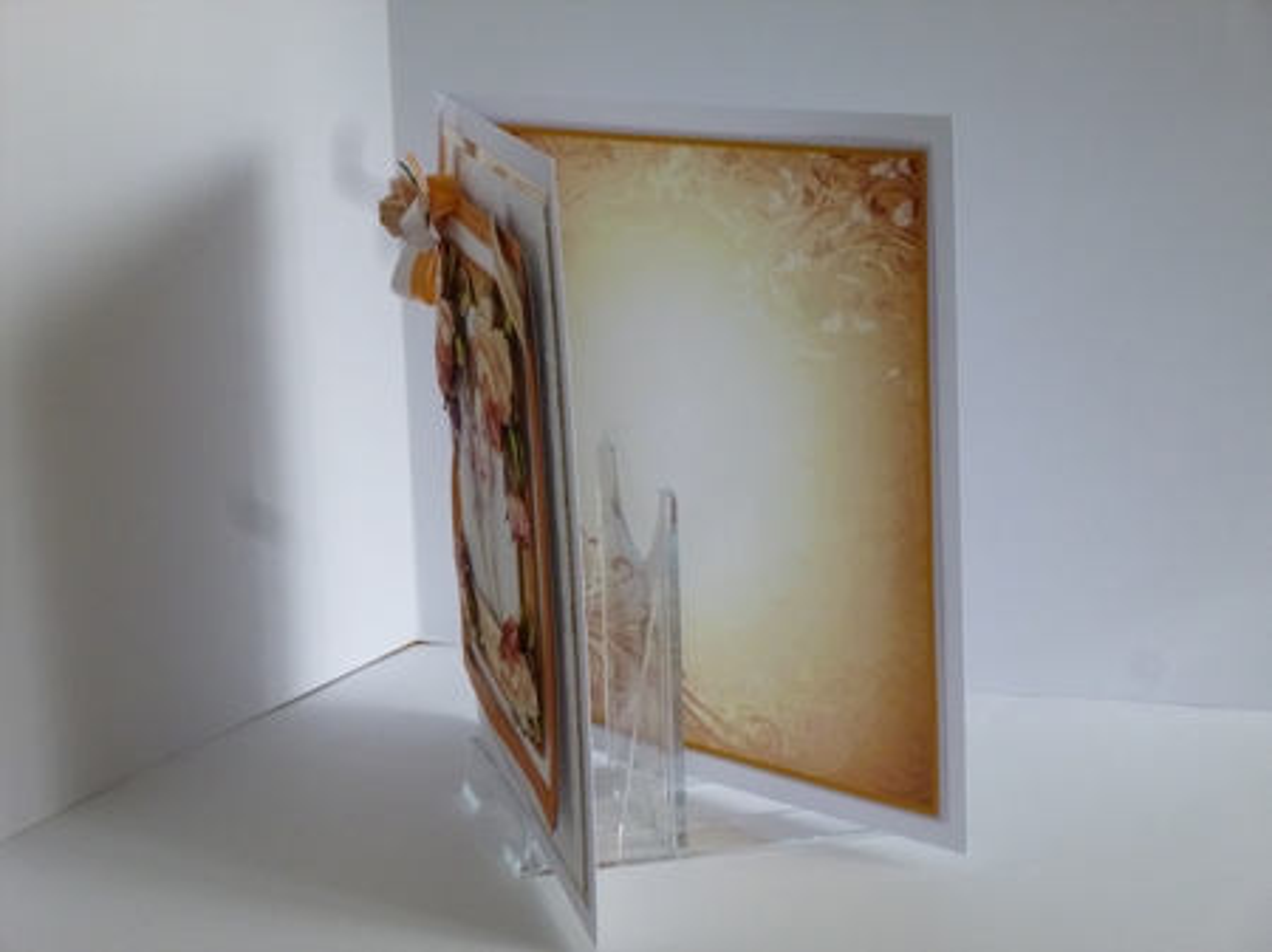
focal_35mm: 73
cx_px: 636
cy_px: 476
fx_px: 2681
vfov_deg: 20.1
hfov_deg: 26.7
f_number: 4.7
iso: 400
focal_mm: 13.2
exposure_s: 1/50
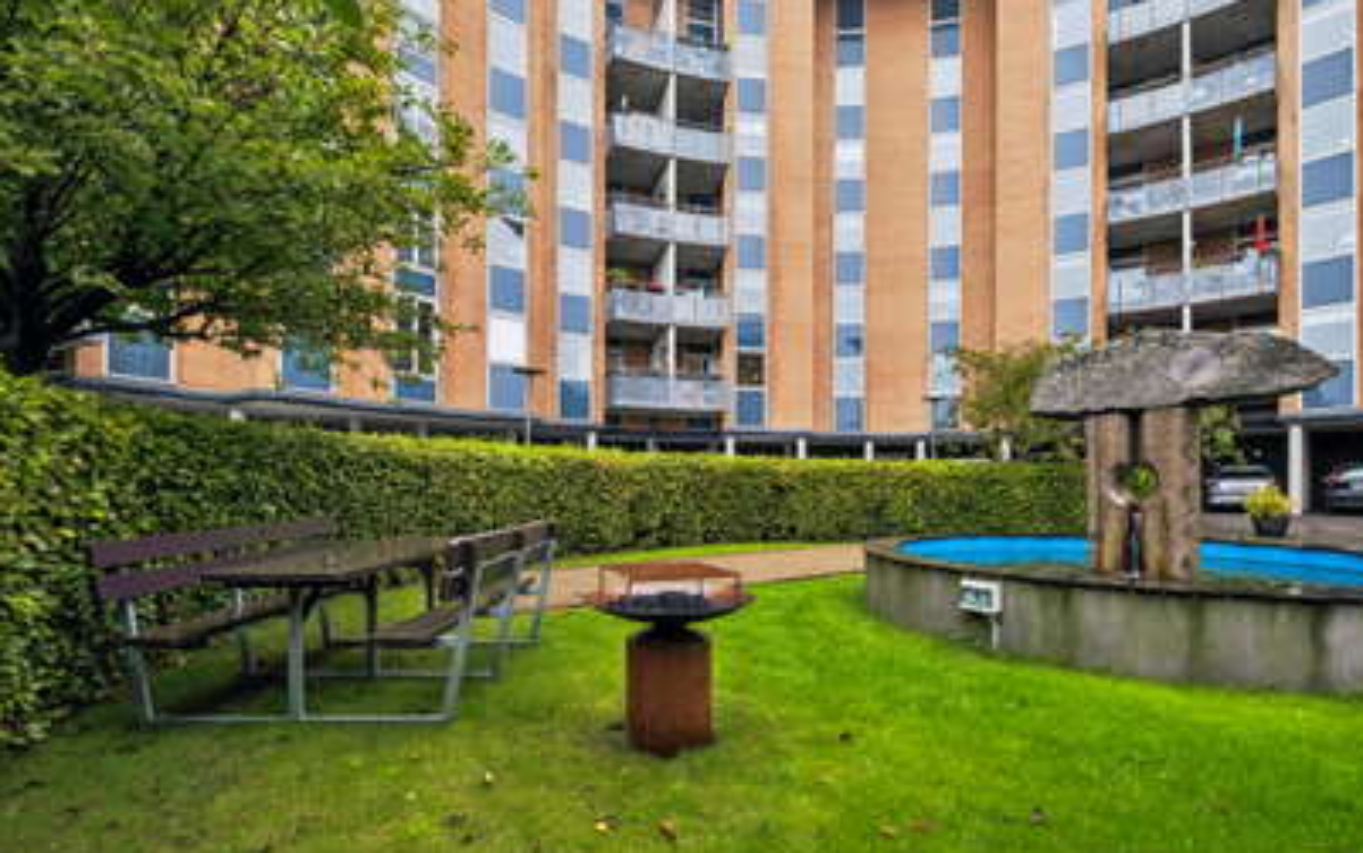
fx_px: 595
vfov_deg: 71.3
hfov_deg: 97.7
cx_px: 710
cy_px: 445
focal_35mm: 16
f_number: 6.4
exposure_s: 1/125
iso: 160
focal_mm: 10
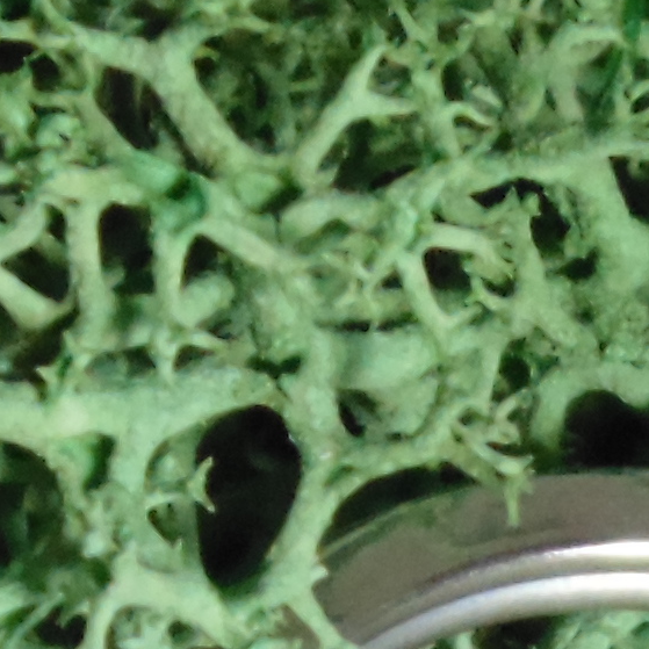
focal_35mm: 1304
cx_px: 1147
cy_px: 1697
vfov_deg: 1.3
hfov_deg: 1.3
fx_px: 27660
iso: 320
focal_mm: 32.1
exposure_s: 1/30
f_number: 5.1
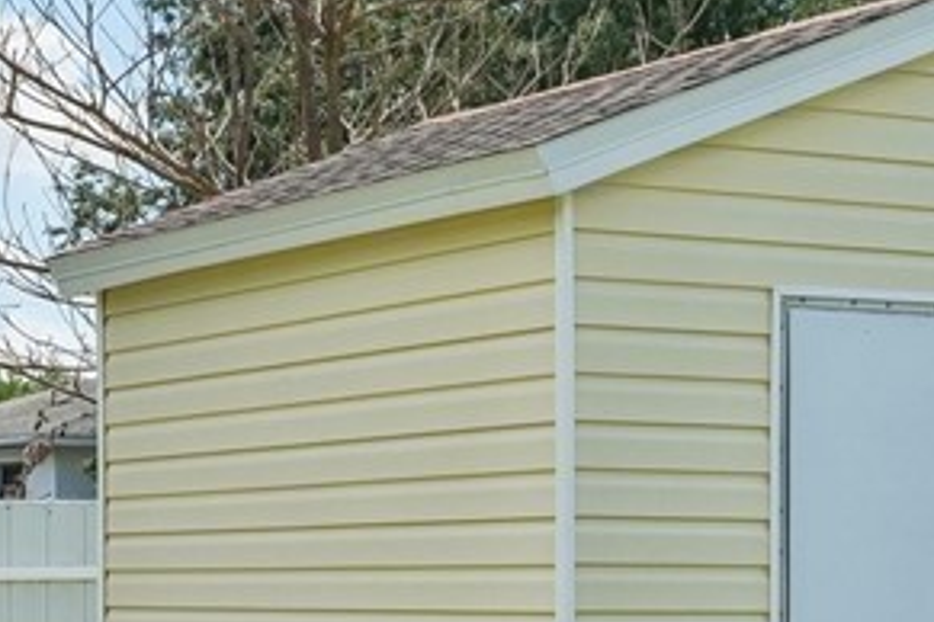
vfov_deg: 11.0
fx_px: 3191
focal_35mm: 123
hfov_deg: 16.4
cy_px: 617
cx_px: 831
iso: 400
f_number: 8
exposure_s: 1/1000
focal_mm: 33
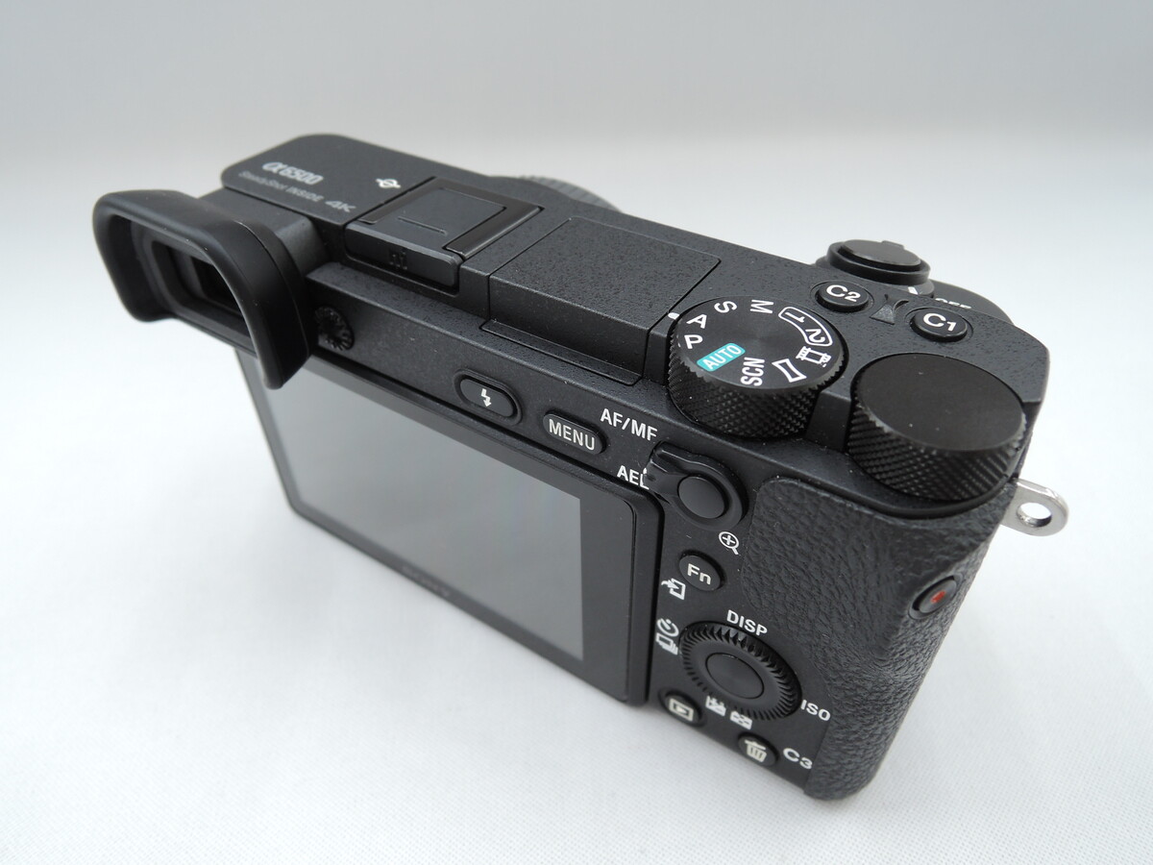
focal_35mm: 24
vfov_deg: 56.8
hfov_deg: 71.6
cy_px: 432
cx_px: 576
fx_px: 799
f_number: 2.8
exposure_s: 1/30
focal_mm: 5.1
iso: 125
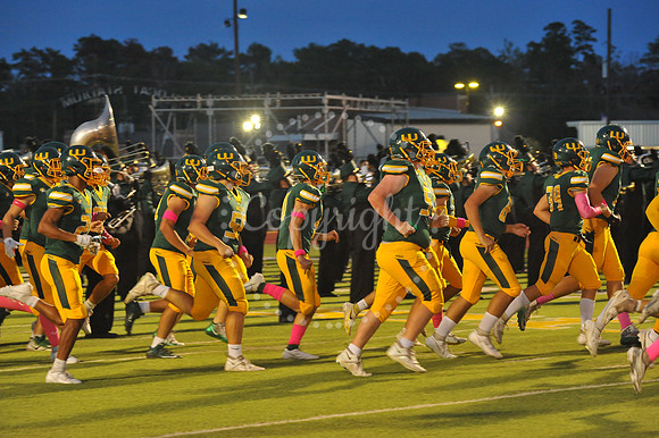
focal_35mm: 125
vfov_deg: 11.0
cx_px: 330
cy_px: 219
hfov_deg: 16.4
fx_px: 2287
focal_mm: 125
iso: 4000
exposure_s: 1/200
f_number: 5.6
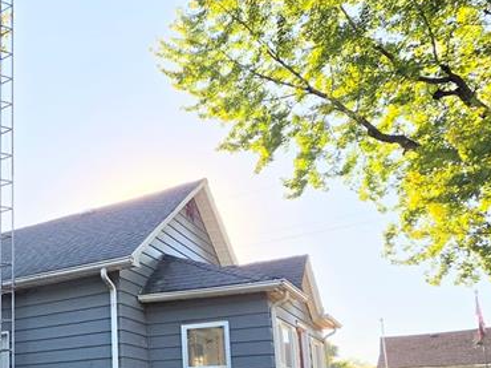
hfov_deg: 44.7
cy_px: 328
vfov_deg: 37.2
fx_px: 510
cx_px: 16
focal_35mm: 36
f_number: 1.9
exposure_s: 1/1286
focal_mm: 2.2
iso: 32
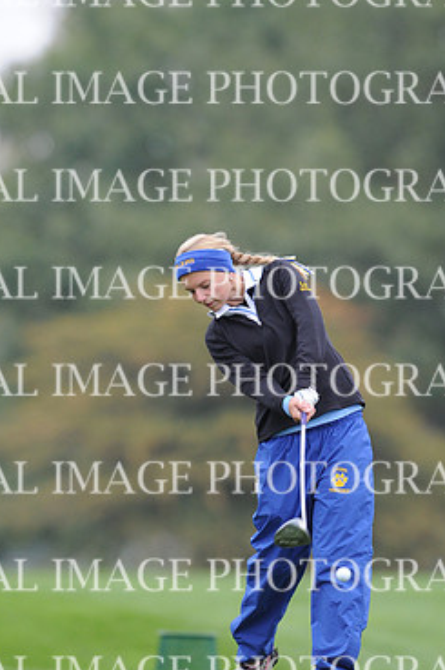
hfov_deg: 2.2
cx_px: 194
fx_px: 11695
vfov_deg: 3.3
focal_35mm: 629
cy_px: 330
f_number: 4
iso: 1600
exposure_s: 1/2000
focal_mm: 400
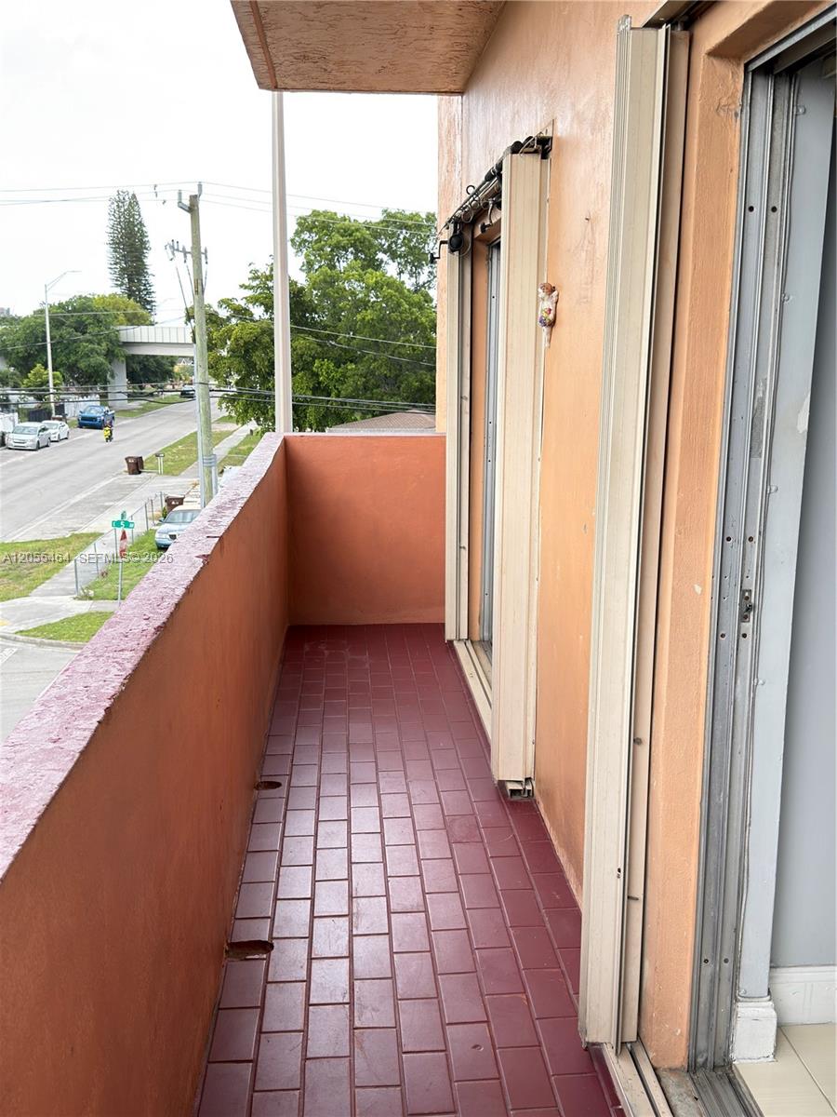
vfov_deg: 52.6
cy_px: 558
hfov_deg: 40.7
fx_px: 1128
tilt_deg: -9.0
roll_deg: +0.1
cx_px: 418
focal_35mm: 35
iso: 80
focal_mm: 6.76
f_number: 1.78
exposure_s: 1/419
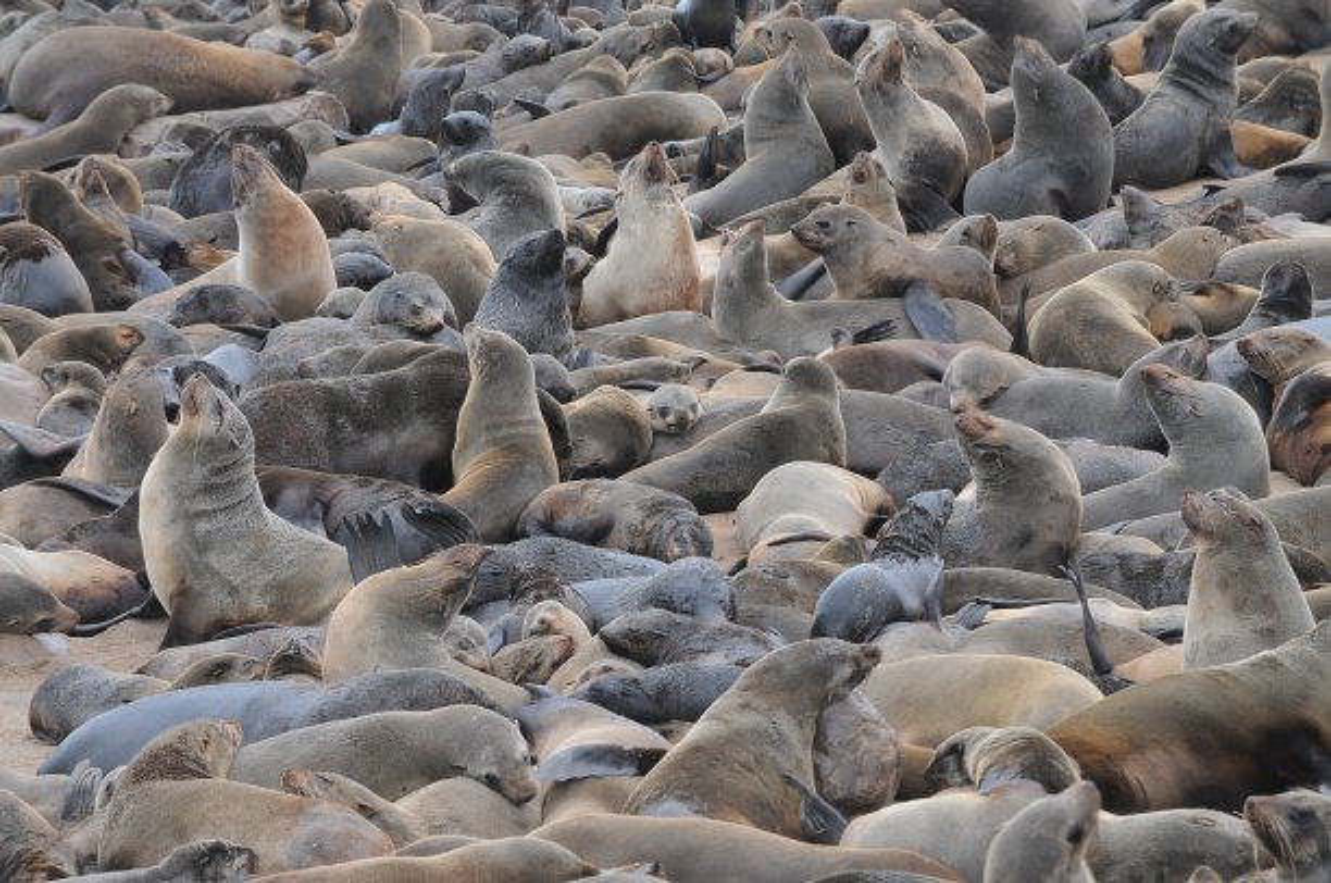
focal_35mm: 270
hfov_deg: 7.6
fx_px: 9967
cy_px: 442
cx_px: 666
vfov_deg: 5.1
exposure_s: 1/400
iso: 400
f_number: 9
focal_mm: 180
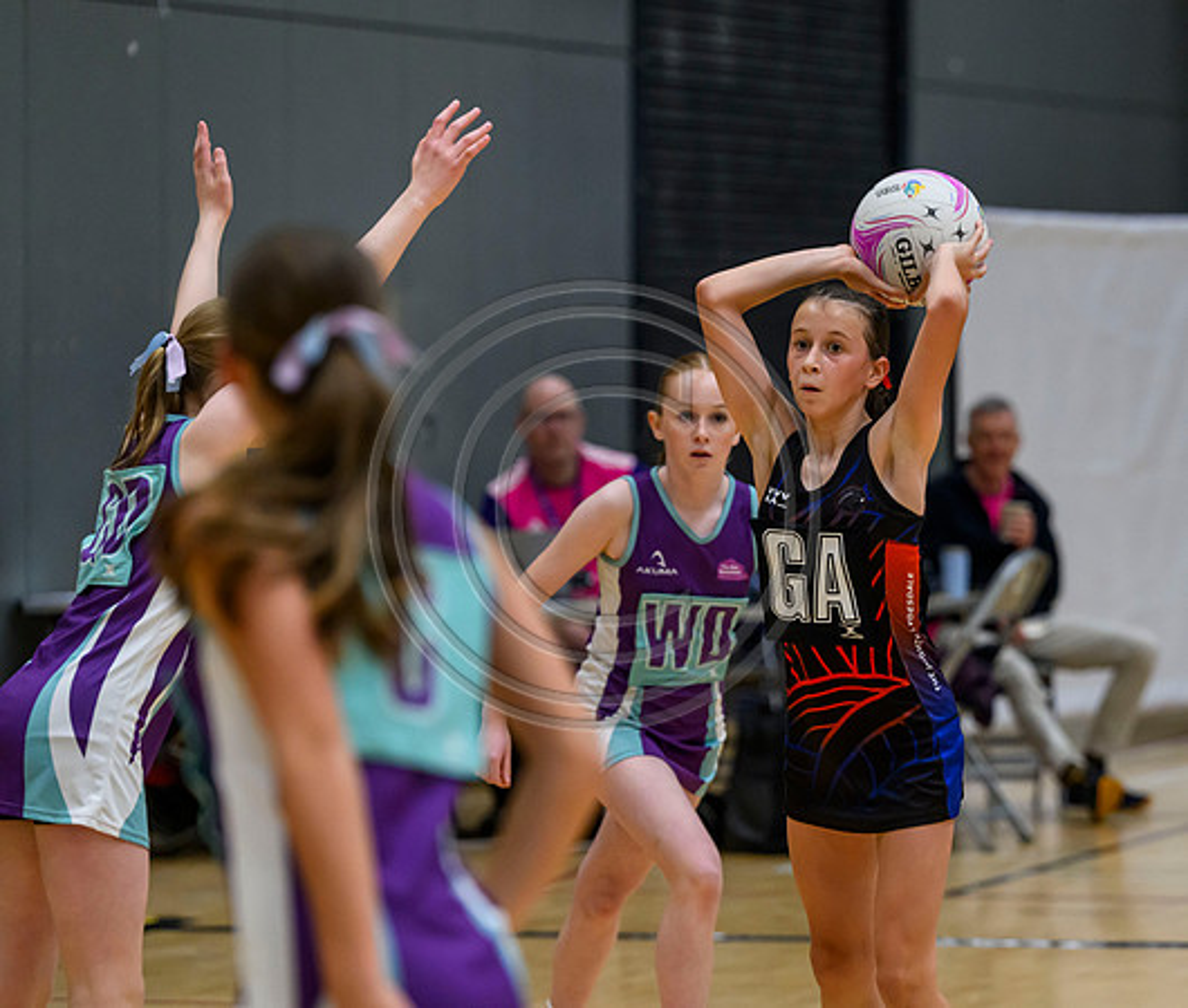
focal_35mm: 233
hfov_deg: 8.1
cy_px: 529
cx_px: 859
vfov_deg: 6.9
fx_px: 8384
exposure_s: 1/1000
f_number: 3.5
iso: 5000
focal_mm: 175
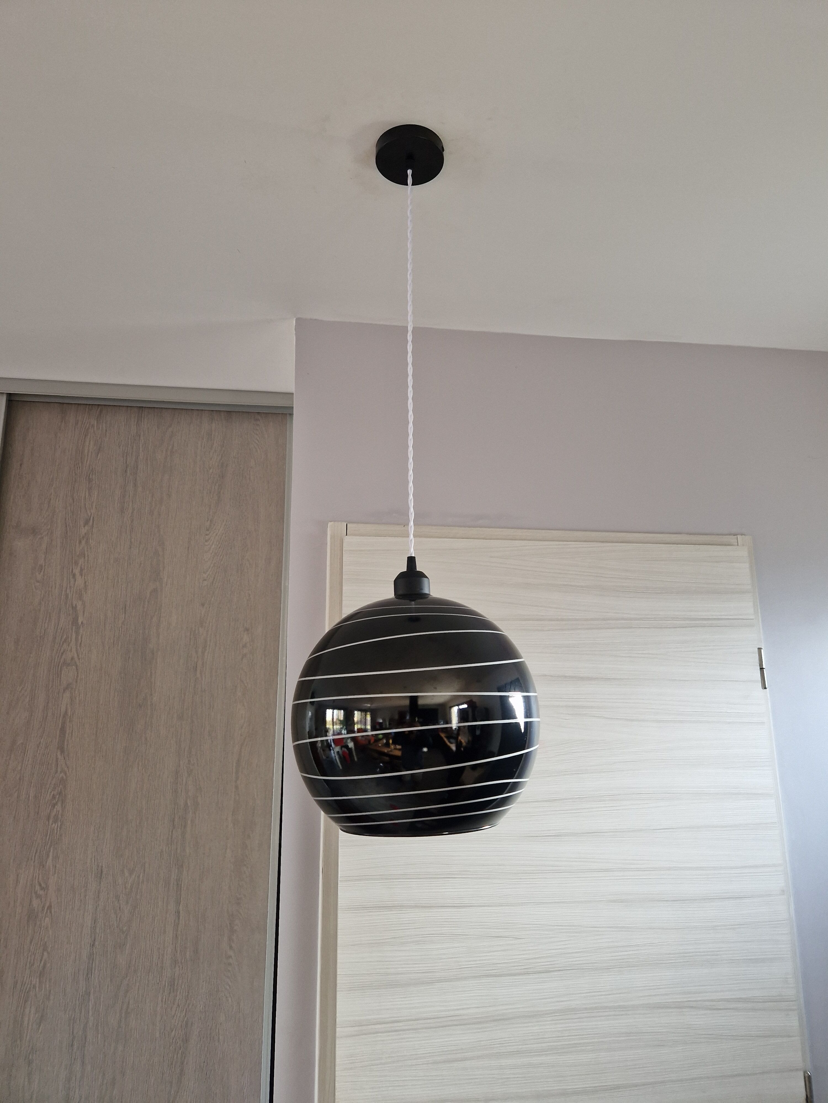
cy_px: 552
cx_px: 414
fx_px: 734
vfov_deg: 73.9
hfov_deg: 58.9
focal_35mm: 23
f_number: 1.8
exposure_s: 1/100
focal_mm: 5.4
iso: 50
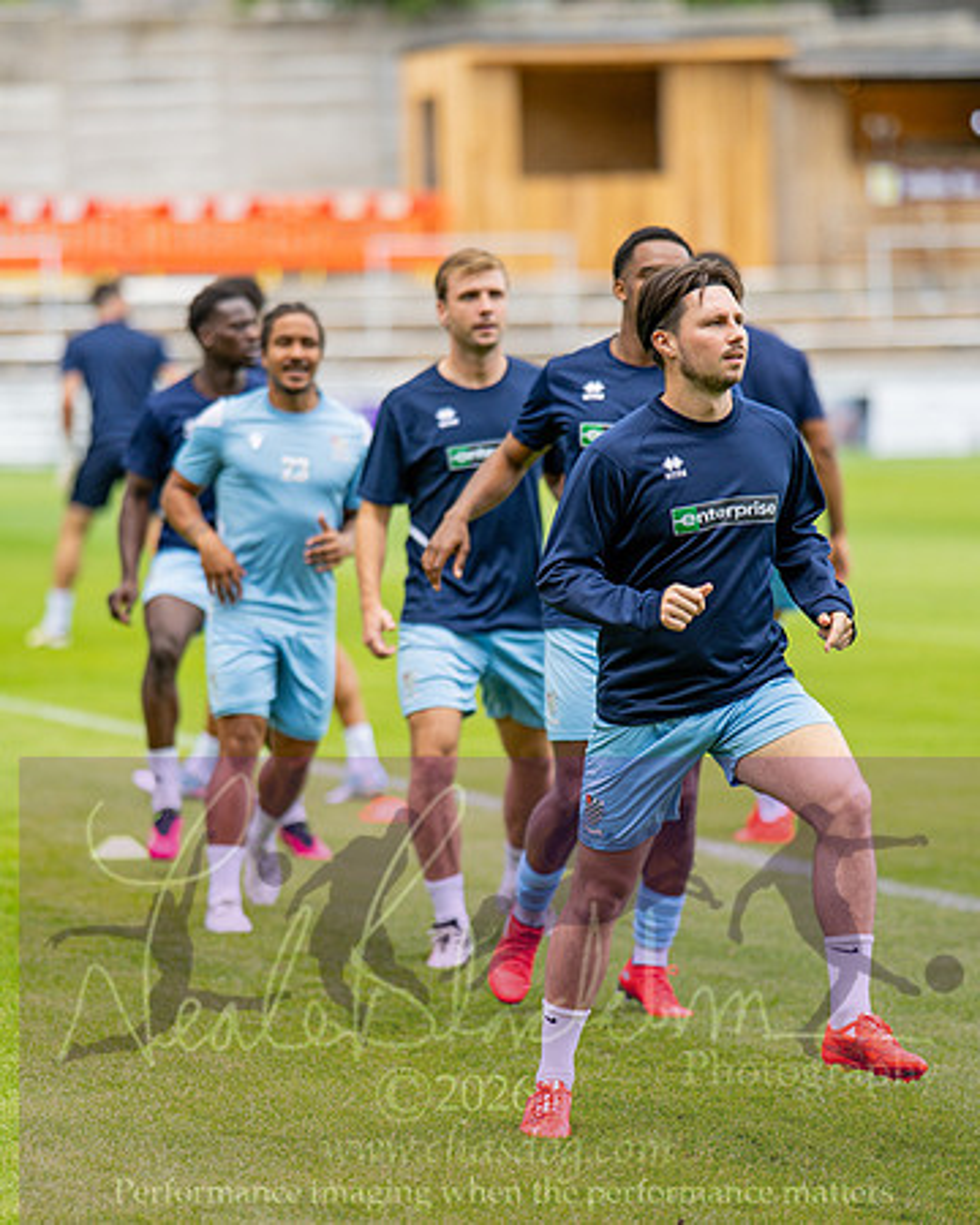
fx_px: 7537
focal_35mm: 208
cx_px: 462
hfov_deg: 7.4
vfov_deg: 9.3
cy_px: 612
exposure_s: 1/1600
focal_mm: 135
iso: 160
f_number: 1.8
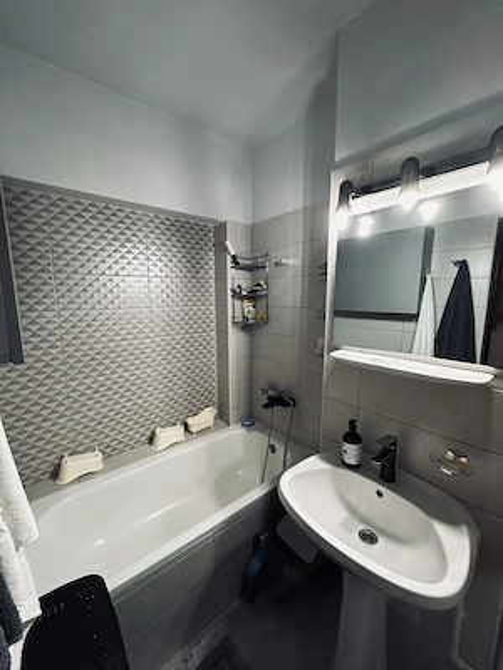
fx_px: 271
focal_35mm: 14
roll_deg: +0.4
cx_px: 252
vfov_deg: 102.1
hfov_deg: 85.7
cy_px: 335
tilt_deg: -8.2
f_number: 2.2
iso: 200
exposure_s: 1/50
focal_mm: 2.22
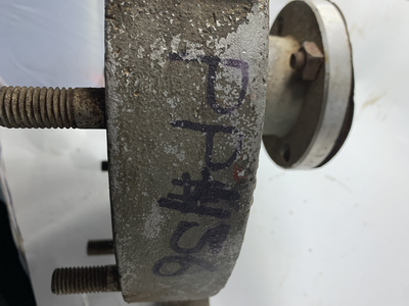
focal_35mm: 26
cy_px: 153
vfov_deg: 53.1
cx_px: 204
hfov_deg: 67.3
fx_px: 307
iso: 32
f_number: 1.8
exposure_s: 1/121
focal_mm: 4.25
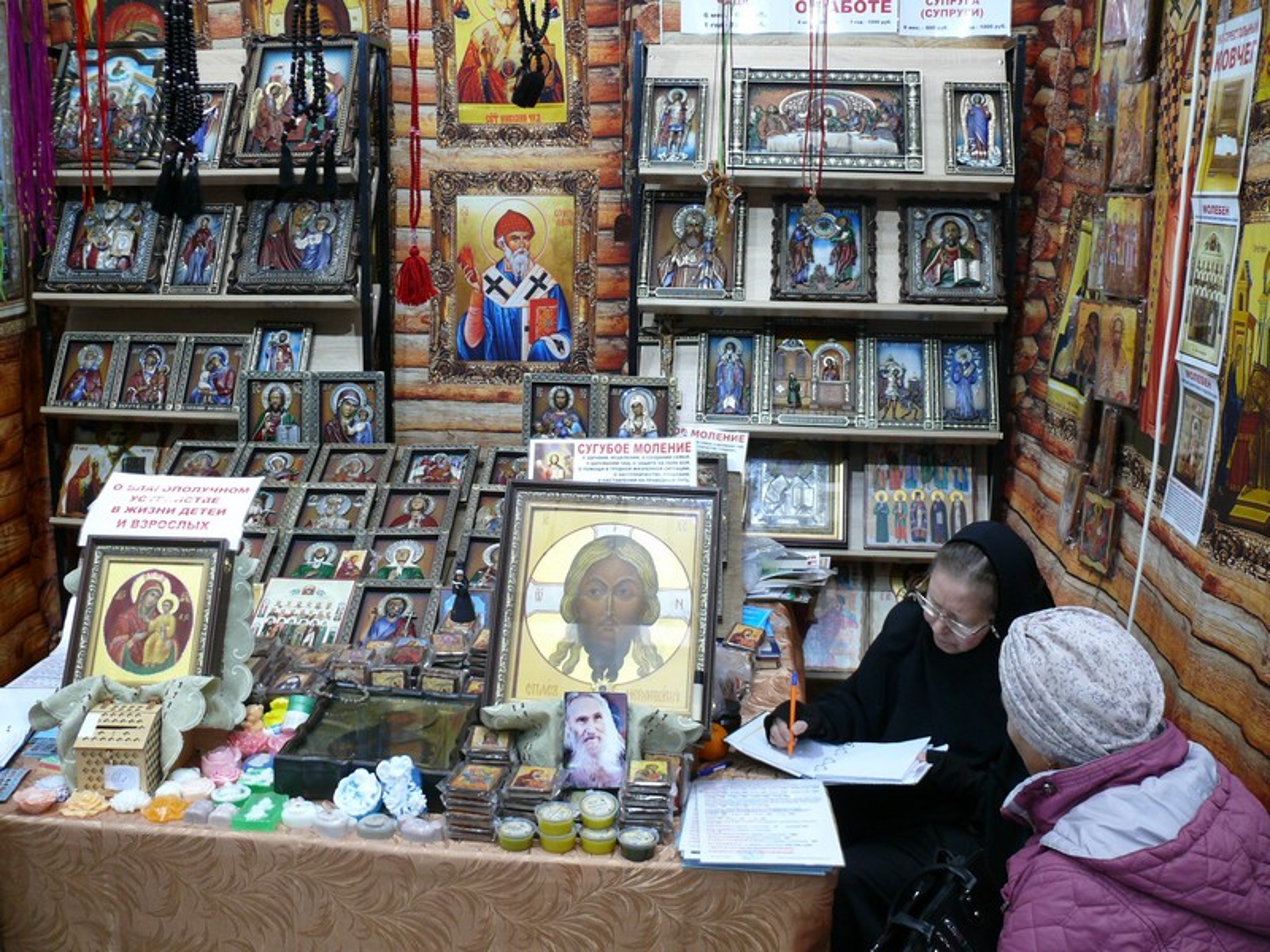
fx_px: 1284
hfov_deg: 52.6
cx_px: 635
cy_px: 476
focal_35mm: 35
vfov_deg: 40.7
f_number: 2.8
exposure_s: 1/30
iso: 160
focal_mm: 7.4
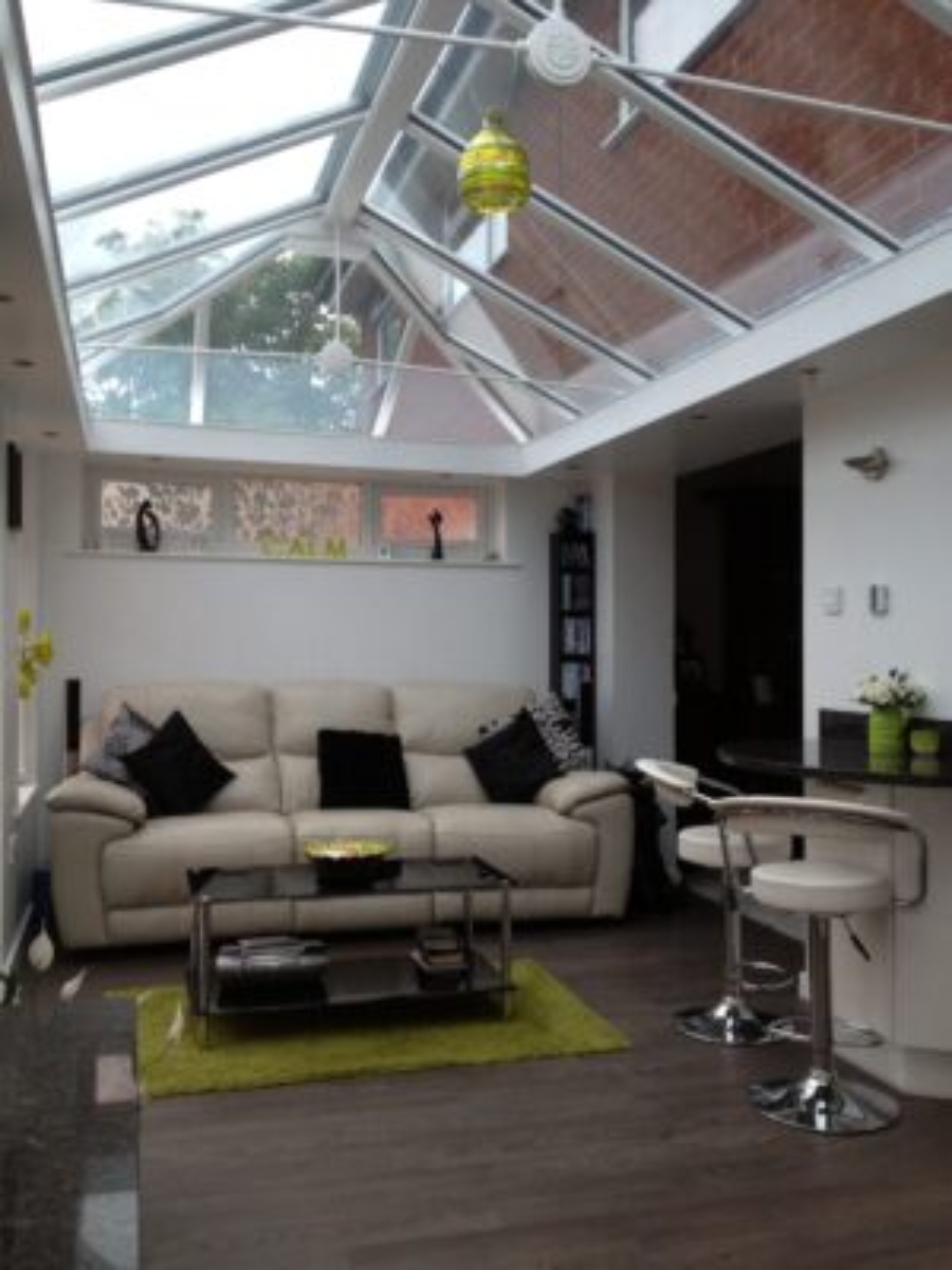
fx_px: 1283
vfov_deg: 52.6
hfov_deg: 40.7
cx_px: 476
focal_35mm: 35
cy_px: 635
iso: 64
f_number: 2.4
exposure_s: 1/120
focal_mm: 4.28
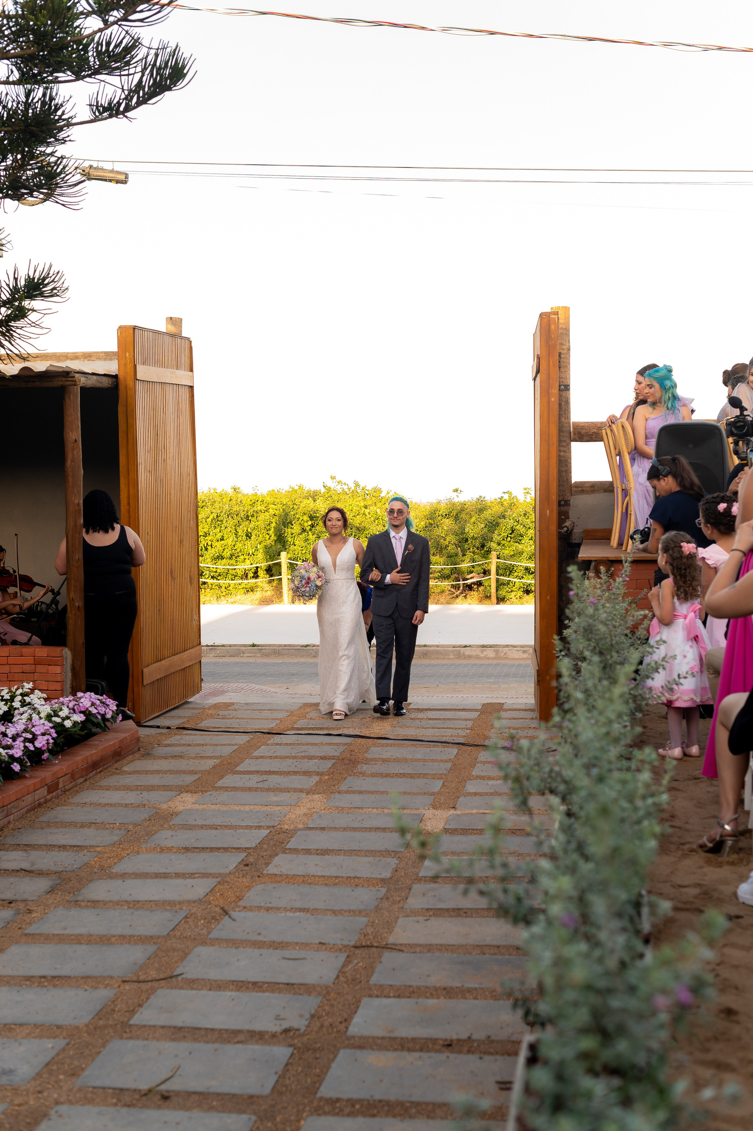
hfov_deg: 27.0
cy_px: 566
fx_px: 1571
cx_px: 376
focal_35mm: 50
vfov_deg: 39.6
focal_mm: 50
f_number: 3.2
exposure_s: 1/320
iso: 250
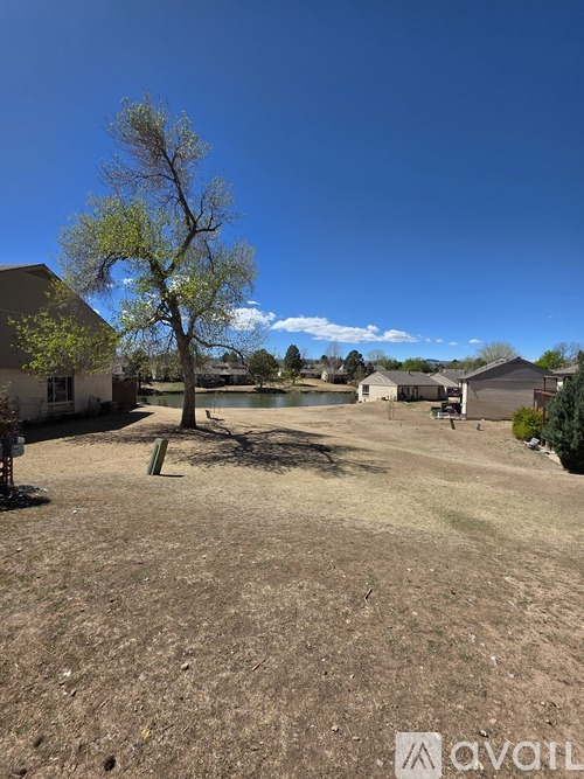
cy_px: 390
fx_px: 293
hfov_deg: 89.9
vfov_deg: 106.2
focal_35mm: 13
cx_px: 292
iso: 40
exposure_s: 1/2767
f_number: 1.9
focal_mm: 2.2
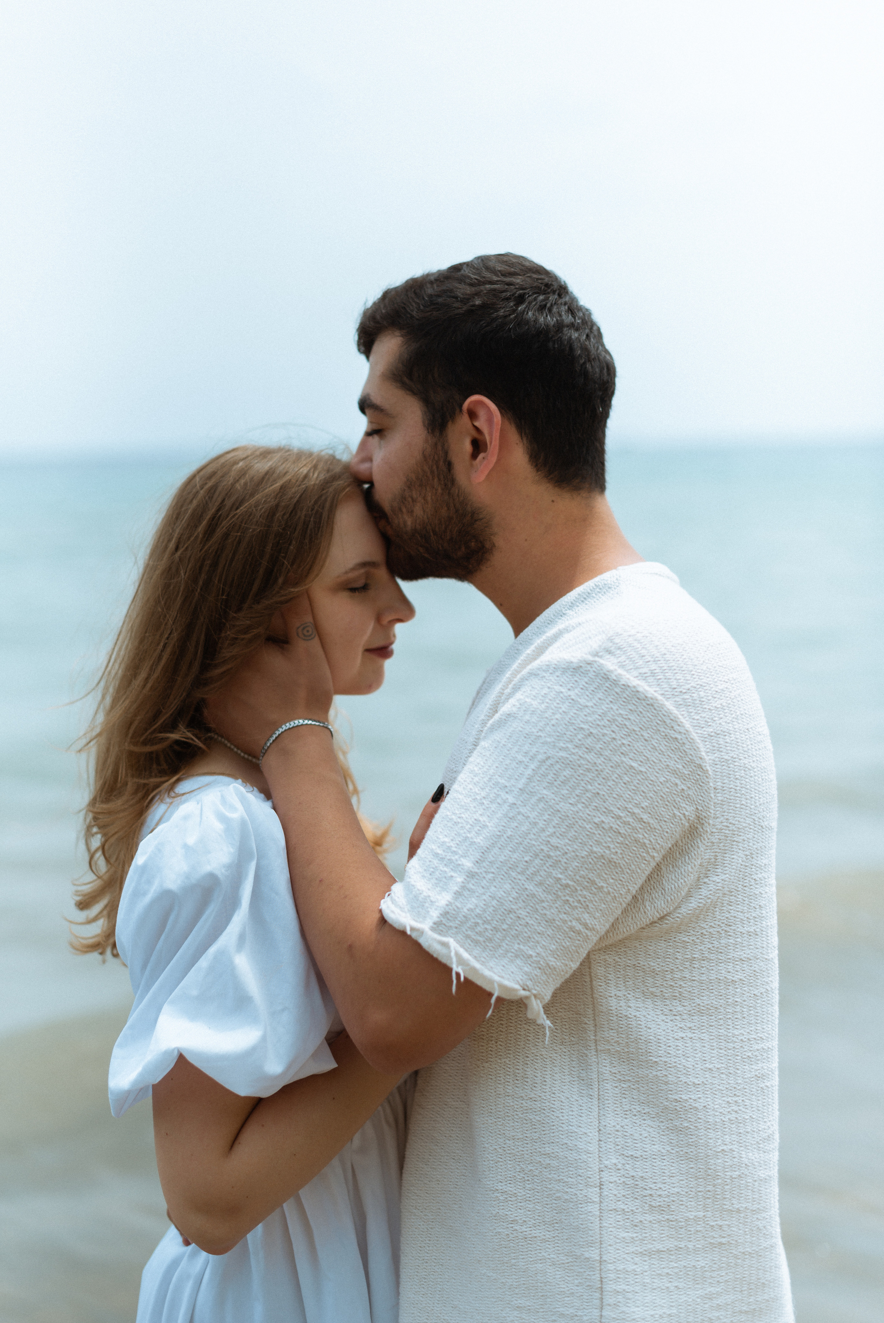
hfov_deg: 27.0
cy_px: 662
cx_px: 442
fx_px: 1840
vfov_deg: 39.6
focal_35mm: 50
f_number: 2.2
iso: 100
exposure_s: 1/4000
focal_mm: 50
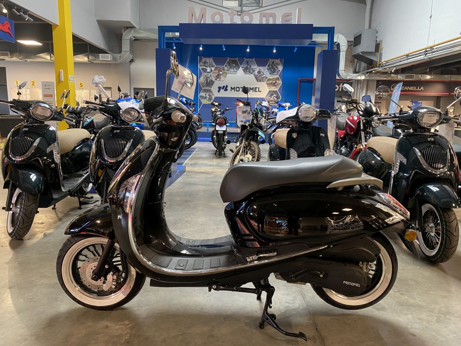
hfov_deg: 67.3
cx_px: 230
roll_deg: -0.9
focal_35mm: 26
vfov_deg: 53.1
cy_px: 173
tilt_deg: -10.0
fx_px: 346
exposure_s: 1/50
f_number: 1.8
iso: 200
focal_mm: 4.25
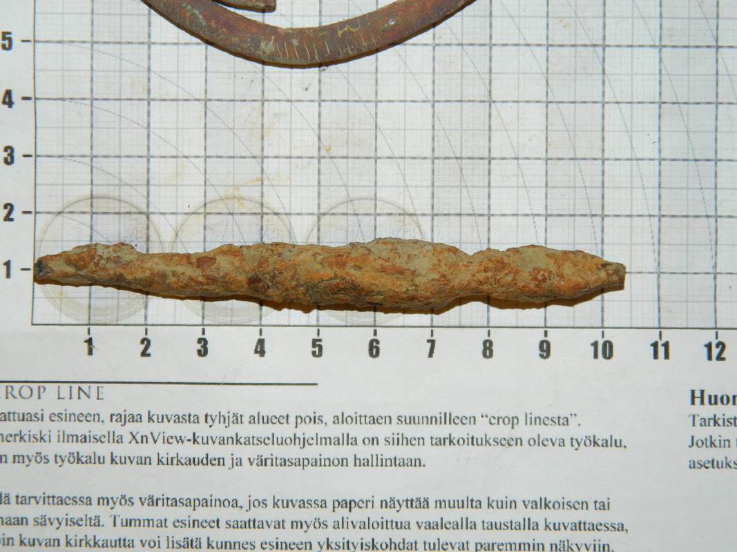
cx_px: 368
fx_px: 1490
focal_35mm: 70
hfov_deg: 27.8
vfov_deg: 21.0
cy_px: 276
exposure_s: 1/50
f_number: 4
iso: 200
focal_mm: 12.6
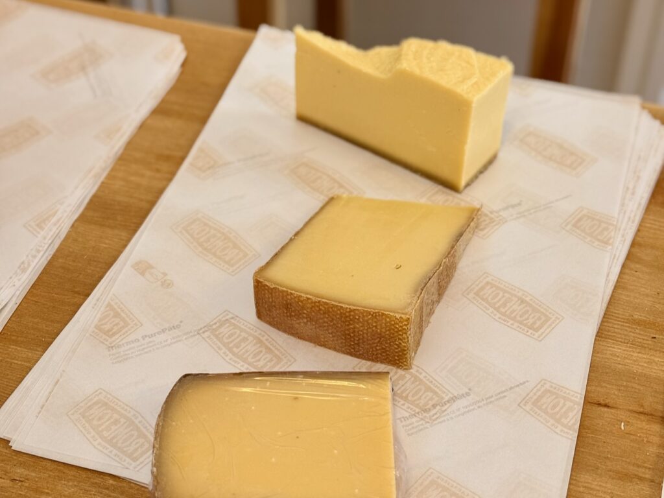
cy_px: 249
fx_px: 921
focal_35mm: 48
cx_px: 332
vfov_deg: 30.3
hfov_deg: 39.7
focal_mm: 6.76
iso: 100
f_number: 1.78
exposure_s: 1/50
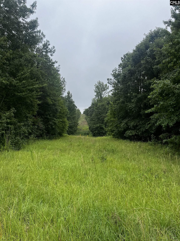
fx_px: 180
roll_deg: +0.2
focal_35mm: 26
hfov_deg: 53.1
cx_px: 90
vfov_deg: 67.3
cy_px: 120
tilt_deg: -1.0
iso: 50
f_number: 1.6
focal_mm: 5.1
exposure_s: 1/1294
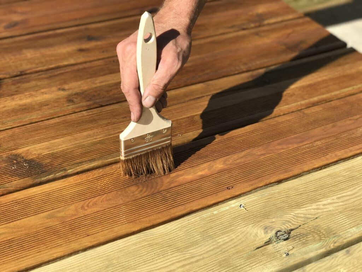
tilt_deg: -31.2
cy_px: 136
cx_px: 181
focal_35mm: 57
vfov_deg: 25.7
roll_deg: -0.4
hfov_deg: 33.8
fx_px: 596
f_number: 2.8
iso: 20
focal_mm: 6.6
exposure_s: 1/606
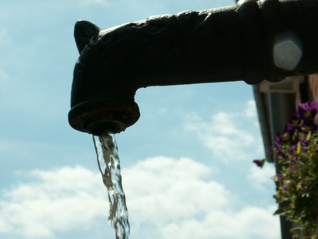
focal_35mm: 116
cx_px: 159
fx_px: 1066
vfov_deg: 12.8
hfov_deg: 17.0
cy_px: 120
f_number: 8
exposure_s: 1/400
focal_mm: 18.98
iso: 50
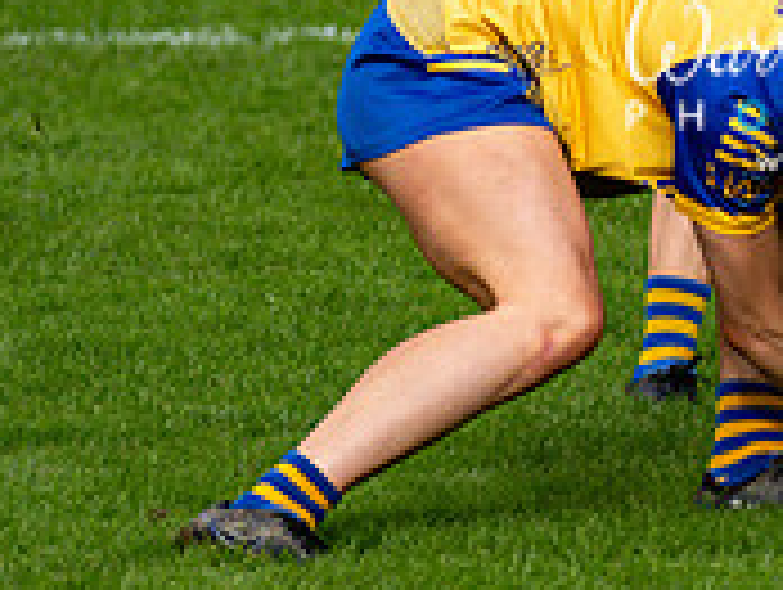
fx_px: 13047
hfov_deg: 3.4
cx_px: 918
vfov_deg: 2.6
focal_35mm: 576
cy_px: -27
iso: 560
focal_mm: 120
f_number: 2.8
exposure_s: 1/6400
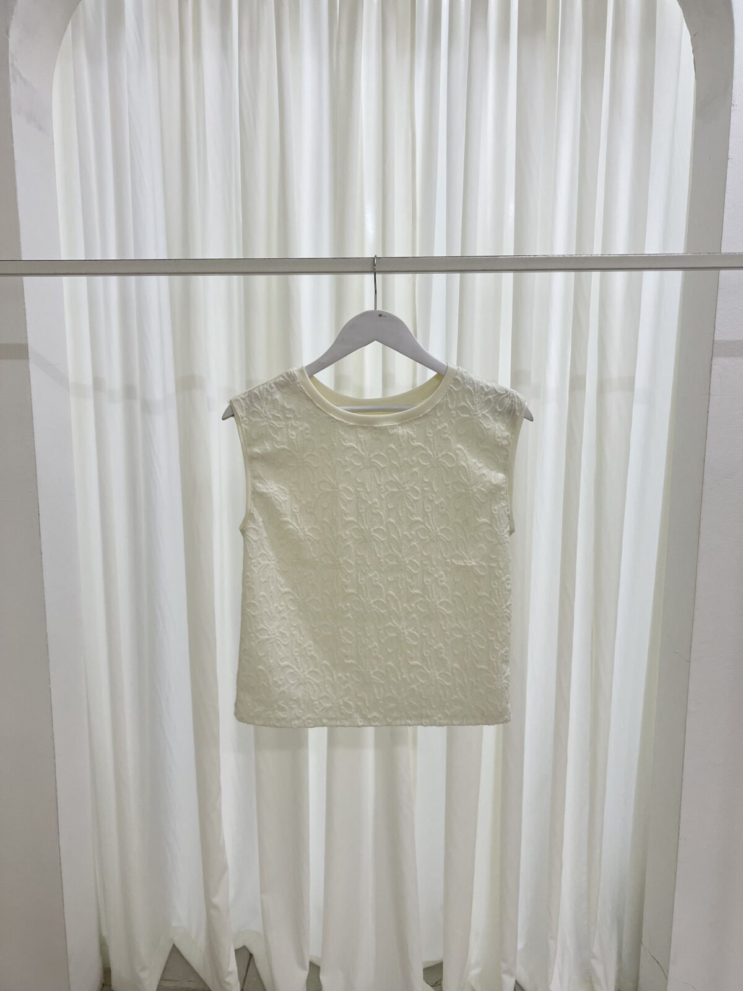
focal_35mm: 26
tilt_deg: -8.6
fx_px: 744
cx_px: 372
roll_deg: +0.5
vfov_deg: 67.3
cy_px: 496
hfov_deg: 53.1
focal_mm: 5.7
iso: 100
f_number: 1.5
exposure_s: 1/100
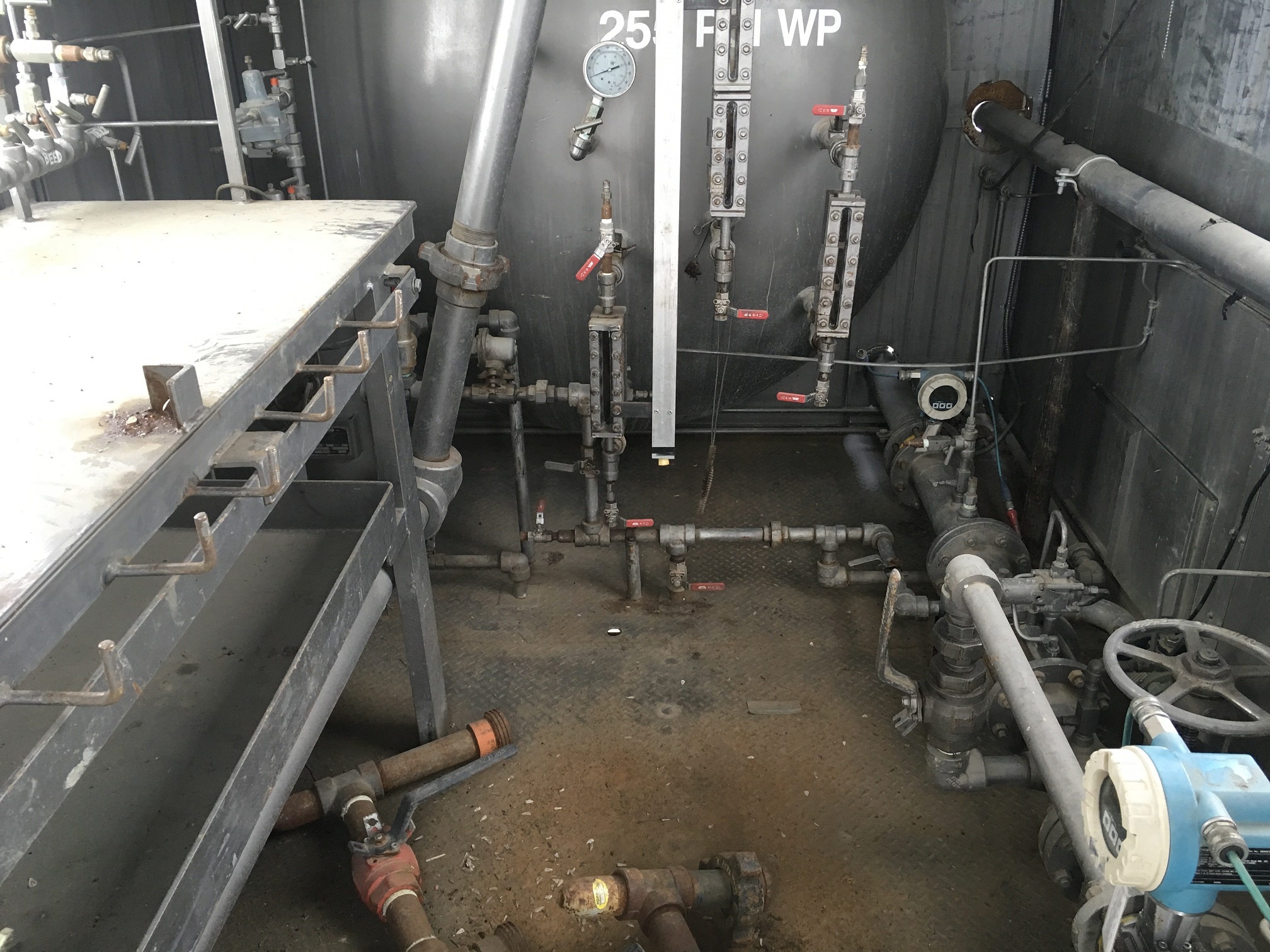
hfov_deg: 61.7
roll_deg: +1.2
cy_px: 476
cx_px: 635
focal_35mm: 29
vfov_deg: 48.2
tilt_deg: -26.1
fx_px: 1064
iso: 80
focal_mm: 4.15
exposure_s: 1/30
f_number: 2.2
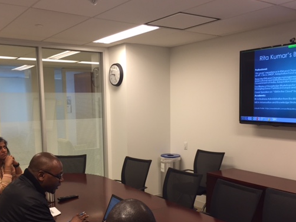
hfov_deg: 50.1
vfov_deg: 38.4
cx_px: 134
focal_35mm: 37
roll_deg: +0.7
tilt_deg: -6.3
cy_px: 138
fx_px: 316
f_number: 2.2
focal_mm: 4.15
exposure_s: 1/30
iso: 64
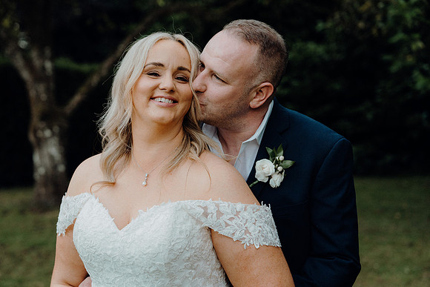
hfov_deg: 28.8
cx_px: 215
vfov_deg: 19.5
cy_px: 144
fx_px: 836
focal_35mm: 70
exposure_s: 1/160
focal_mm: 70
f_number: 3.5
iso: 2000
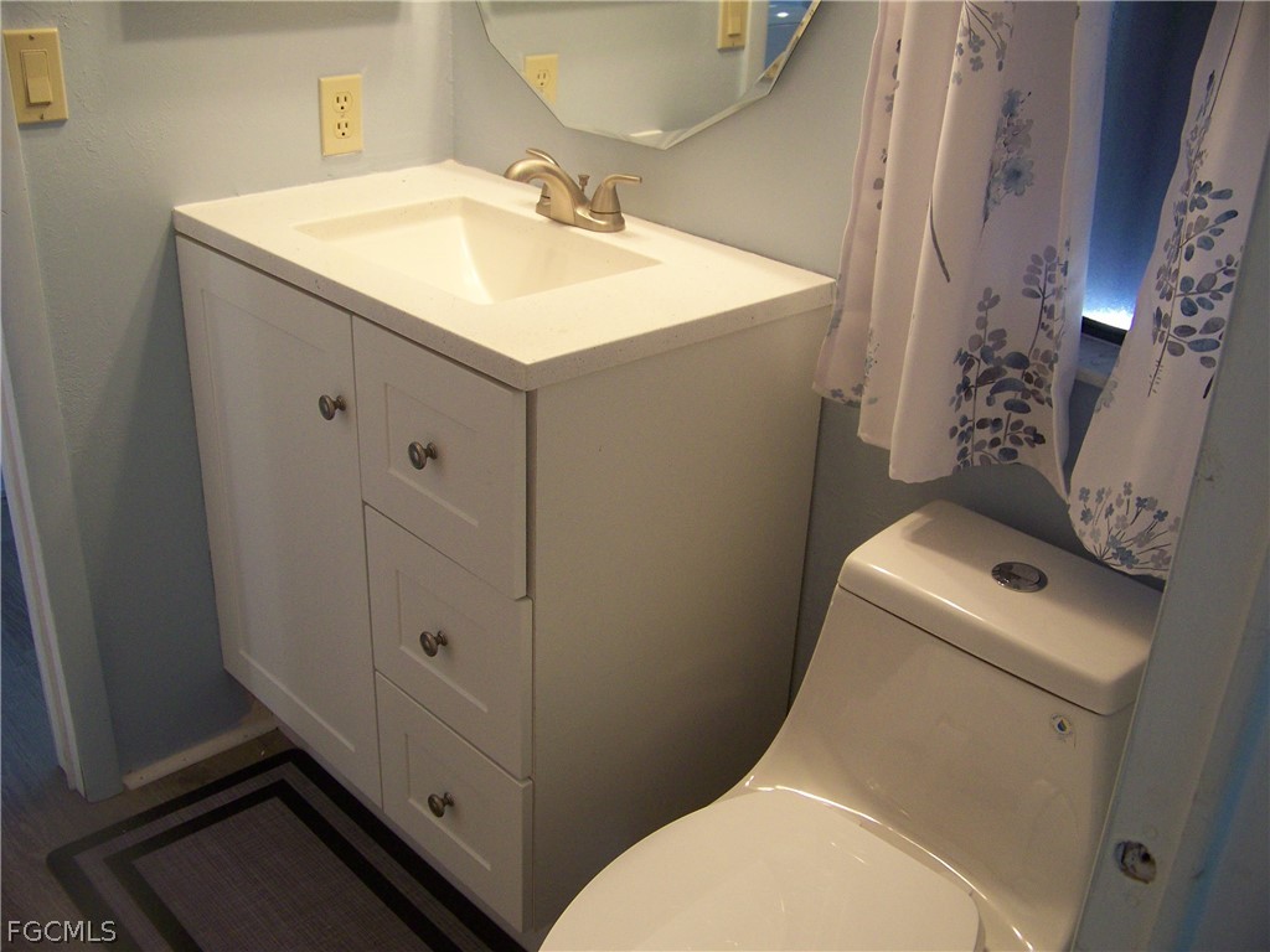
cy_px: 476
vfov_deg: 39.7
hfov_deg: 51.4
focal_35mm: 36
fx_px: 1321
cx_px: 635
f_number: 2.8
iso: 160
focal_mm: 5.85
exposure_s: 1/30
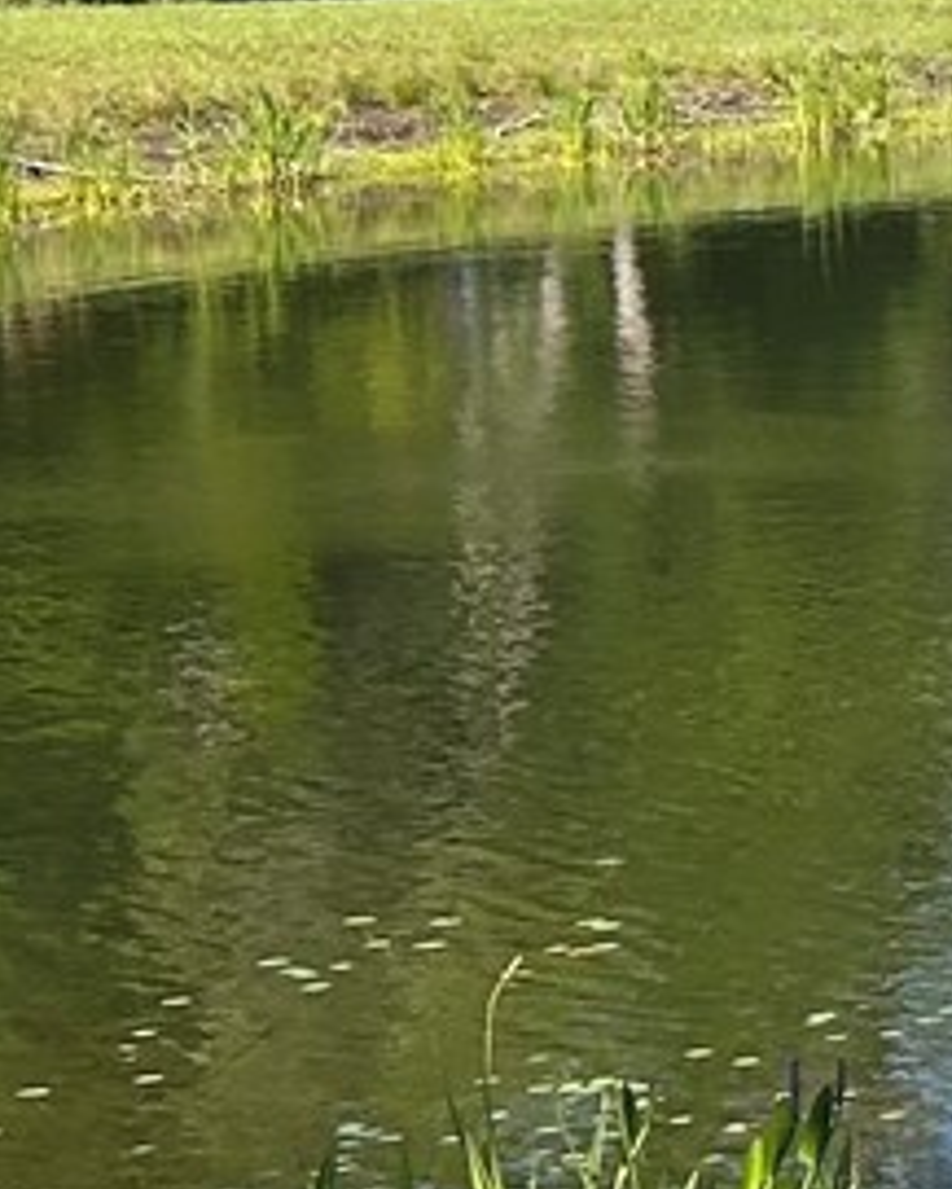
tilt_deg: -3.9
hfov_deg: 8.5
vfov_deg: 12.8
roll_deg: +0.3
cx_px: 2939
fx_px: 5280
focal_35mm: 150
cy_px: 197
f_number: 1.5
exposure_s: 1/3257
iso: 50
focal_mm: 5.7
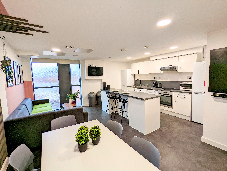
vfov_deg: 78.2
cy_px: 86
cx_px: 114
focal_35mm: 16
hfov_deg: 94.4
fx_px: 105
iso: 61
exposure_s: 1/50
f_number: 2.2
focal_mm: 2.35
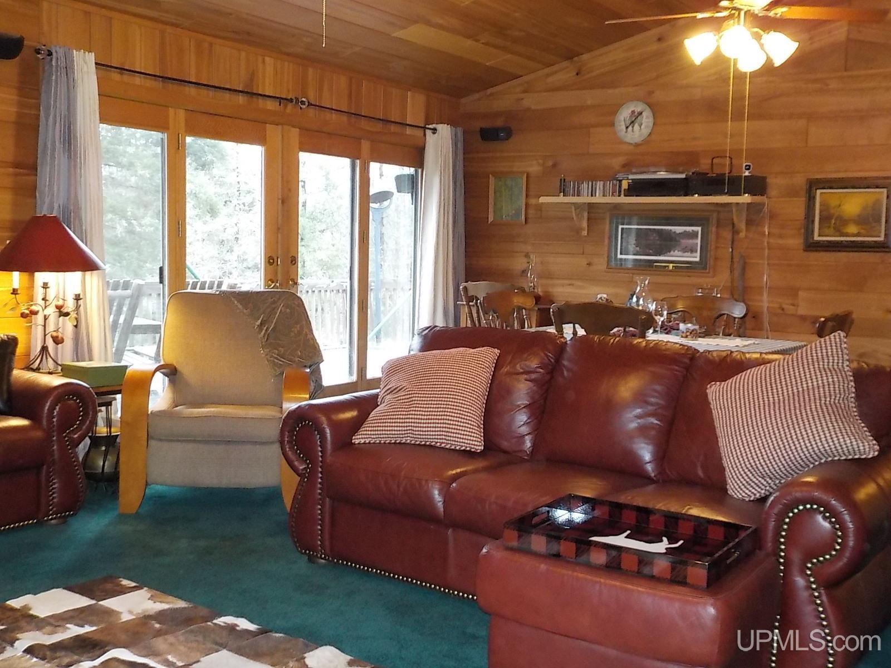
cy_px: 334
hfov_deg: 49.0
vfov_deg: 37.7
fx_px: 978
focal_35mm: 38
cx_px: 446
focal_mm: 5.2
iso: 560
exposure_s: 1/30
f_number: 3.7
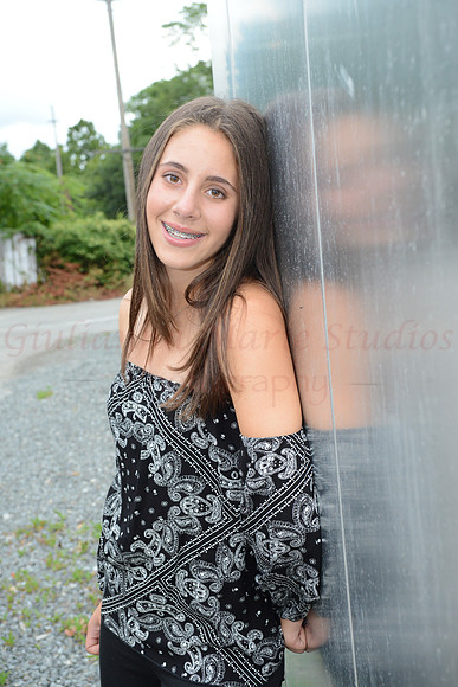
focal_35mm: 52
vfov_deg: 38.2
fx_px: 992
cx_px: 229
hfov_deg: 26.0
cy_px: 344
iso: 1600
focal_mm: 52
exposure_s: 1/60
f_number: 8
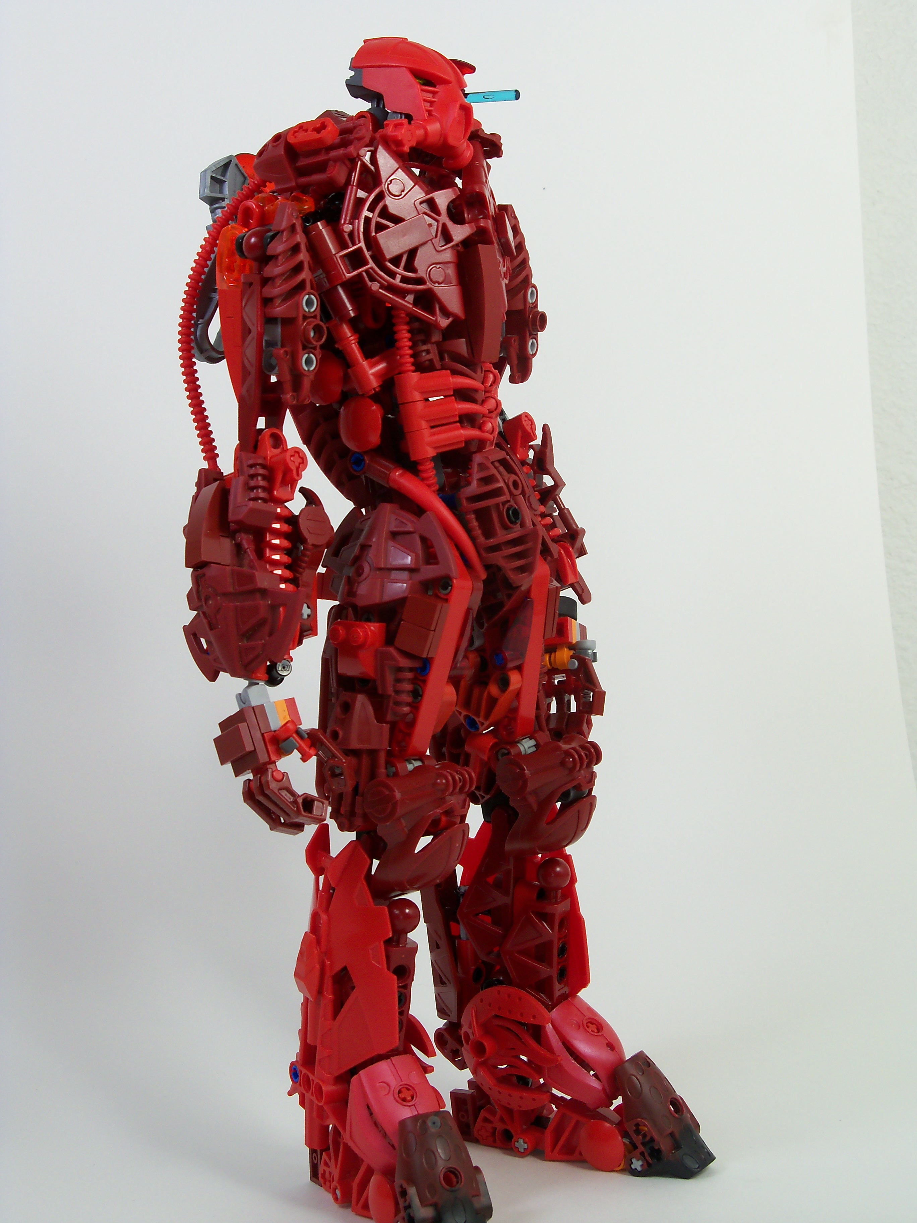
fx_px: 2084
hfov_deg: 24.8
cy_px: 612
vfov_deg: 32.7
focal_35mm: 59
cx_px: 458
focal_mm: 10.5
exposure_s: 1/15
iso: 100
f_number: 4
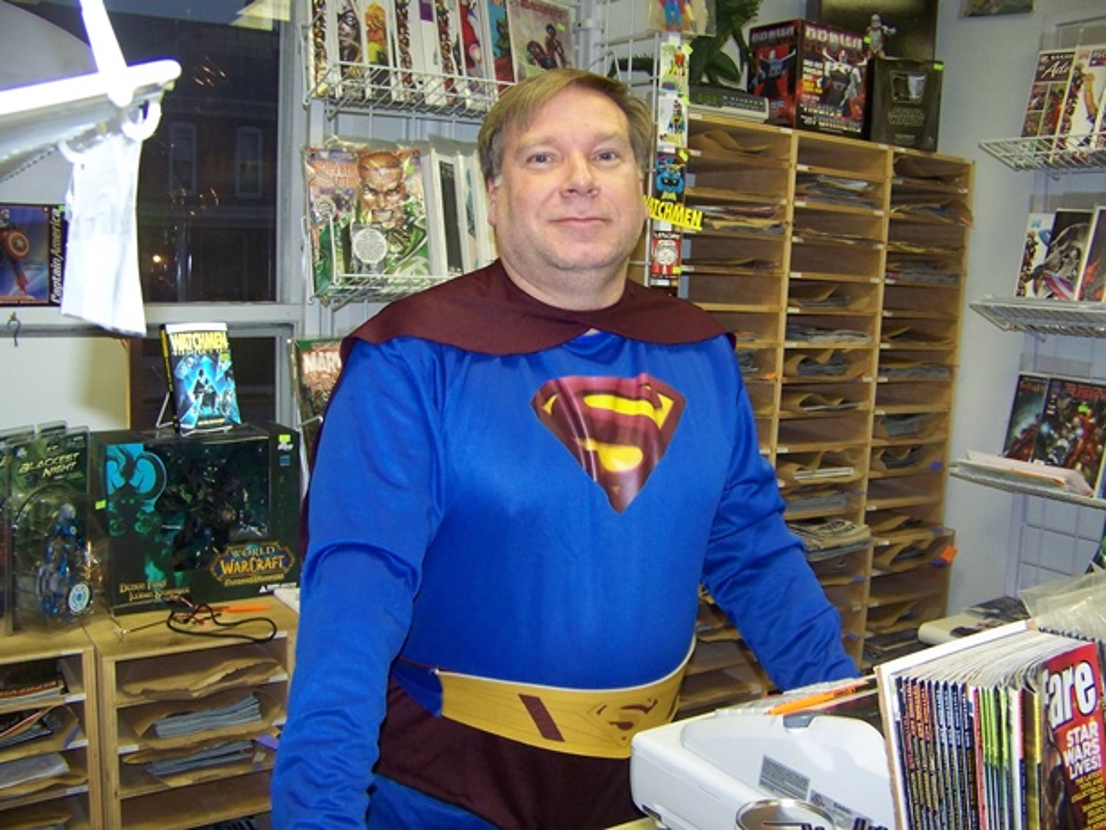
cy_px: 415
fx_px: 1150
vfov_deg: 39.7
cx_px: 553
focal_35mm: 36
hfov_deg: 51.3
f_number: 2.8
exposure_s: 1/30
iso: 200
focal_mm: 5.85
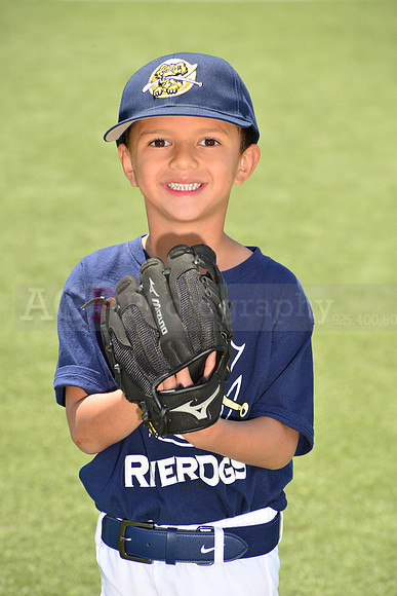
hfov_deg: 6.9
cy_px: 298
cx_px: 198
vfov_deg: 10.3
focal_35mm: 200
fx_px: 3306
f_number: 11
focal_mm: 200
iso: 250
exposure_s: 1/250
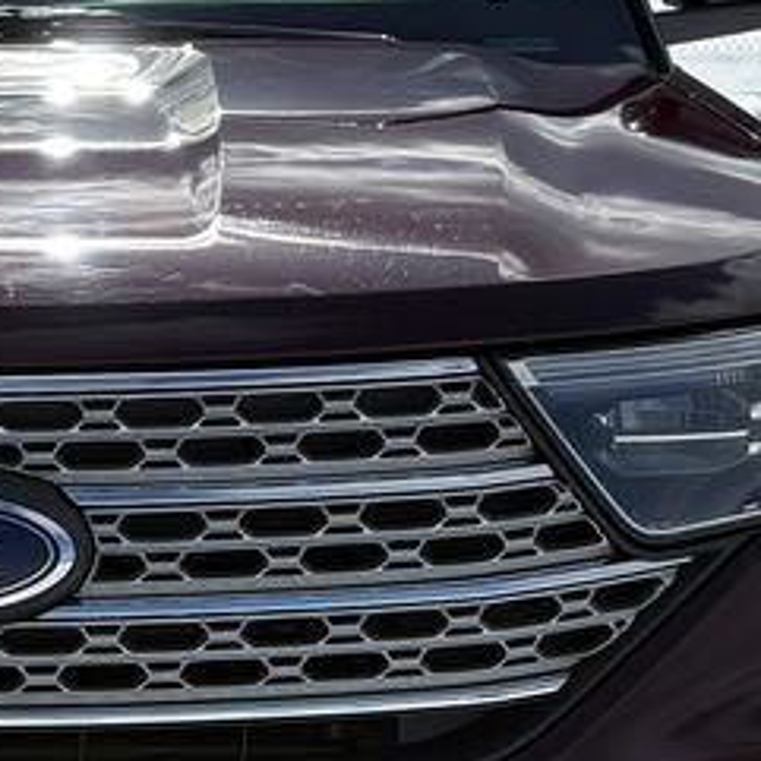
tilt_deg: -12.2
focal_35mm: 122
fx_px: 3034
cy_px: 590
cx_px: -123
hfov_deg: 13.9
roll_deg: +0.5
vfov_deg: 14.2
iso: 50
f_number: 1.6
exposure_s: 1/10101
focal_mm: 5.96
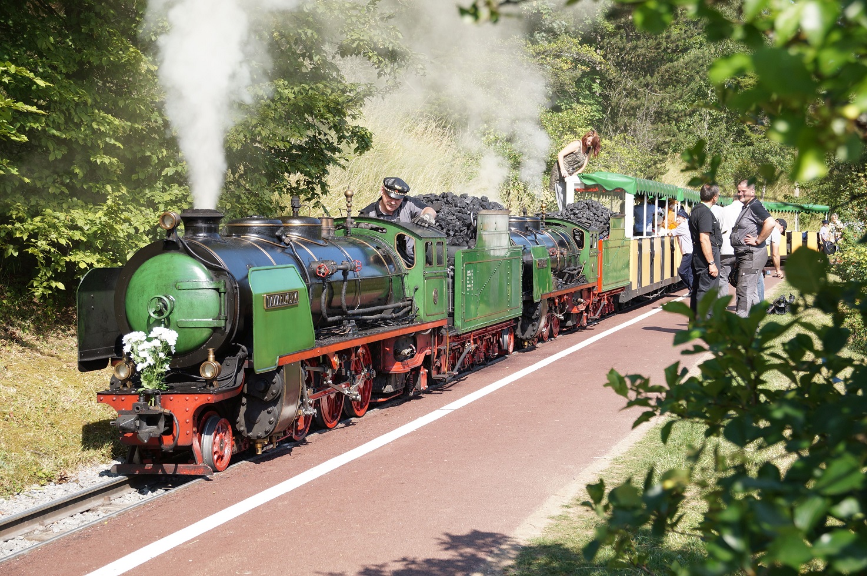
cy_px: 288
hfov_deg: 29.9
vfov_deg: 20.1
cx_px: 434
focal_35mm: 68
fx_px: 1624
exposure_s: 1/250
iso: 100
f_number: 5
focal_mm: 45
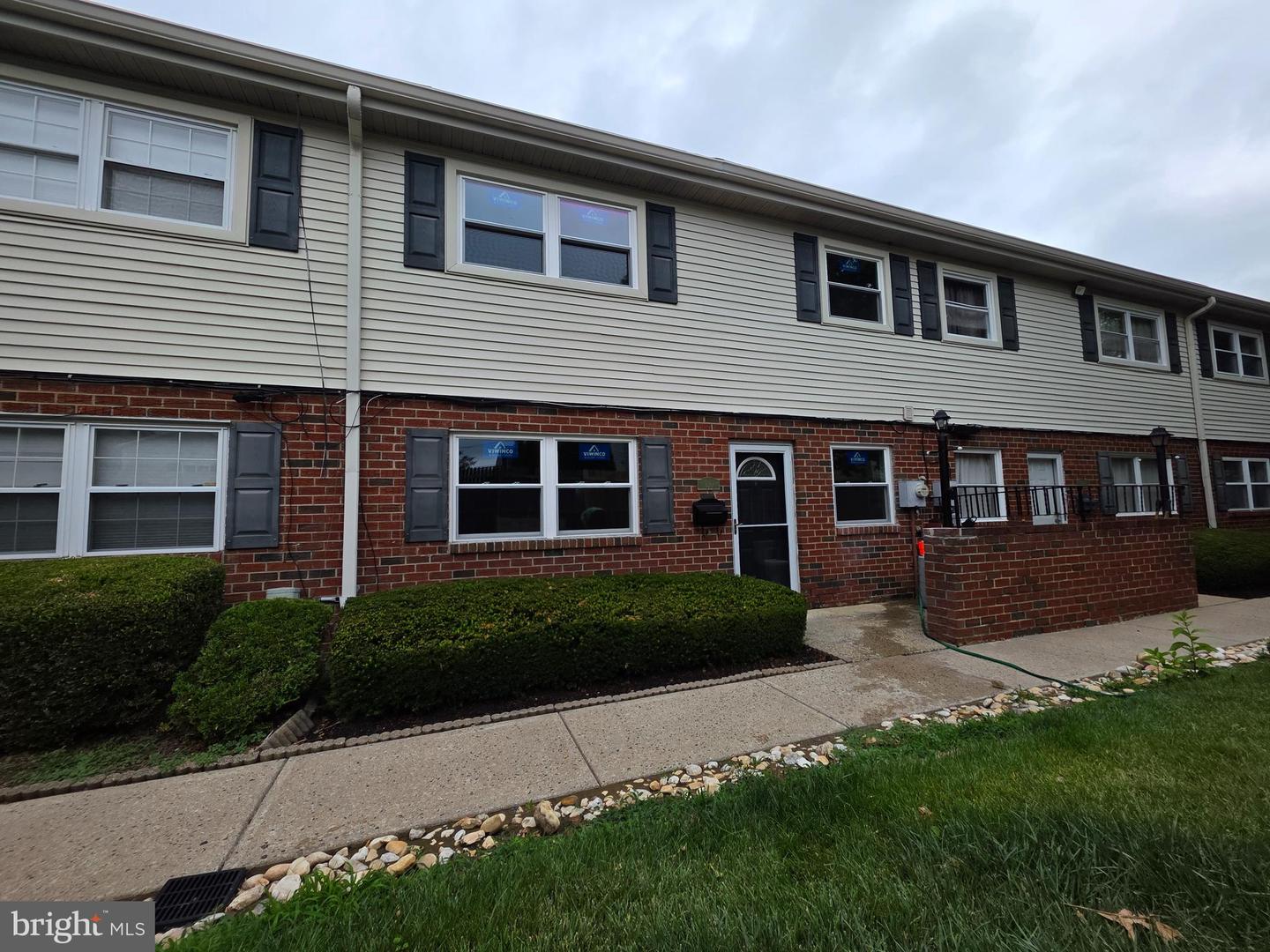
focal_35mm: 13
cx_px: 635
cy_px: 476
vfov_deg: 89.9
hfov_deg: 106.2
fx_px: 477
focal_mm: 2.2
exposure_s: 1/912
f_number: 1.9
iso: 40
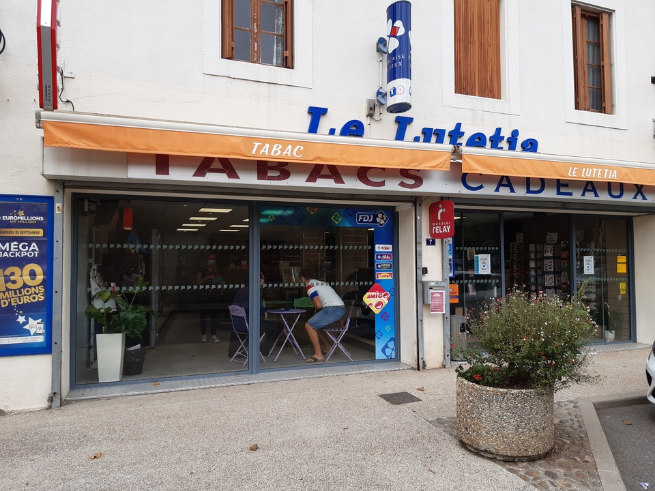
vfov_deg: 53.1
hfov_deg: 67.3
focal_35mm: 26
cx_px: 328
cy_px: 246
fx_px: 492
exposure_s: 1/971
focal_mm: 3.92
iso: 40
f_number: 1.7
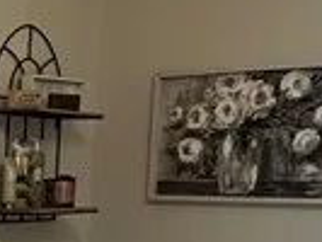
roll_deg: -0.2
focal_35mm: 108
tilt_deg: -10.2
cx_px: -143
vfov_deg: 13.1
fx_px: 1006
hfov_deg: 16.7
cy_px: 336
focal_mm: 2.22
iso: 250
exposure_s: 1/120
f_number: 2.2
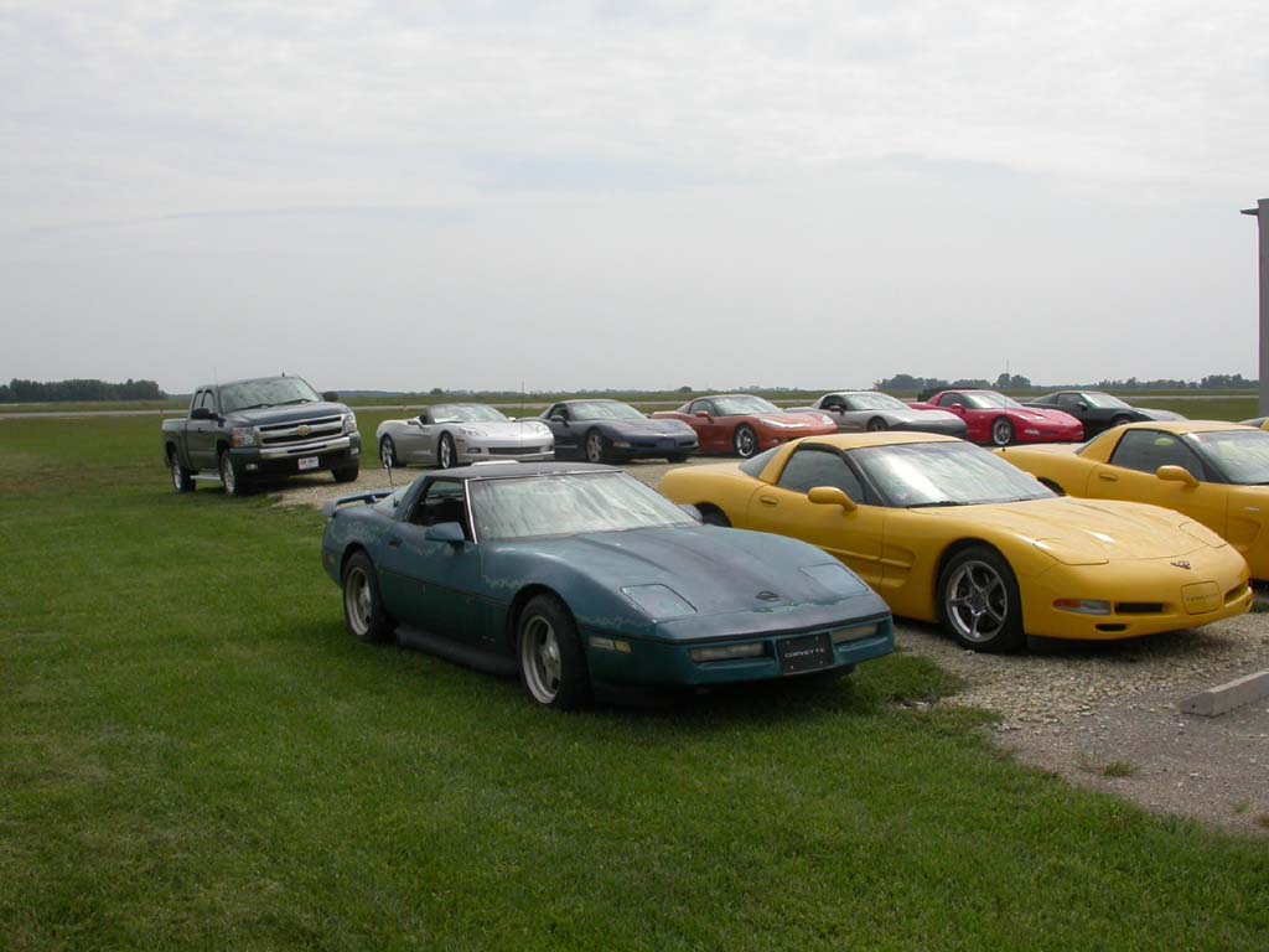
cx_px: 634
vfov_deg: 37.7
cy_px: 476
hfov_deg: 49.0
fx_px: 1393
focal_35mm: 38
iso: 100
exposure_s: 1/467
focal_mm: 7.85
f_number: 7.5
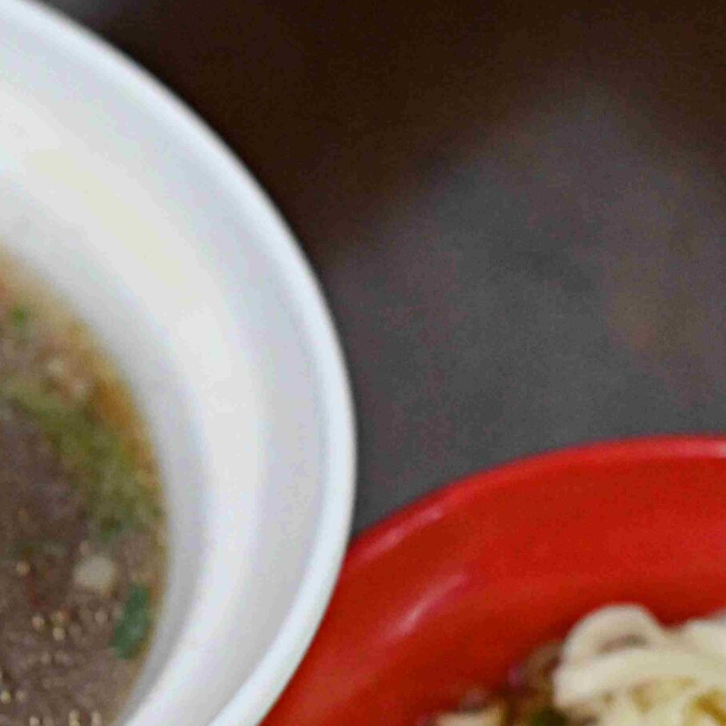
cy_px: 468
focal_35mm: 179
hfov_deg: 9.6
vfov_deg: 9.8
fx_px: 4247
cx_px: -240
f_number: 3.2
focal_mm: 50
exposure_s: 1/200
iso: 4000
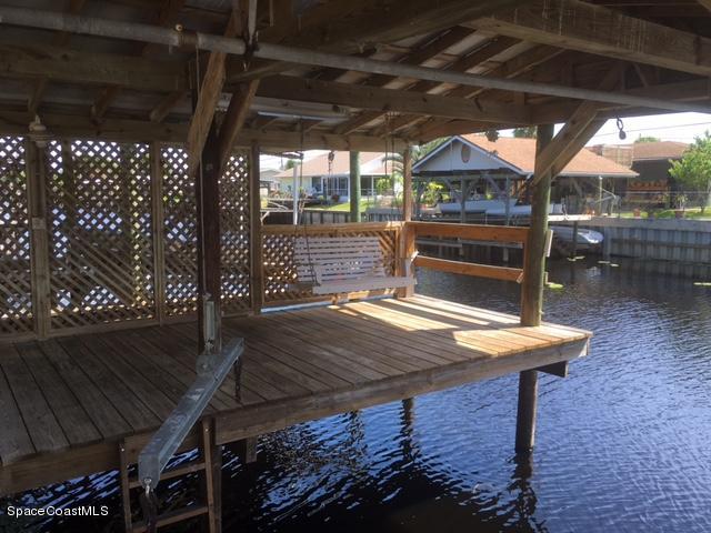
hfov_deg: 61.7
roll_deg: -0.4
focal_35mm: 29
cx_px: 356
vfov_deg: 48.2
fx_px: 596
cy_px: 266
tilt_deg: -6.9
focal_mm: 4.15
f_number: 2.2
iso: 25
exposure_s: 1/310
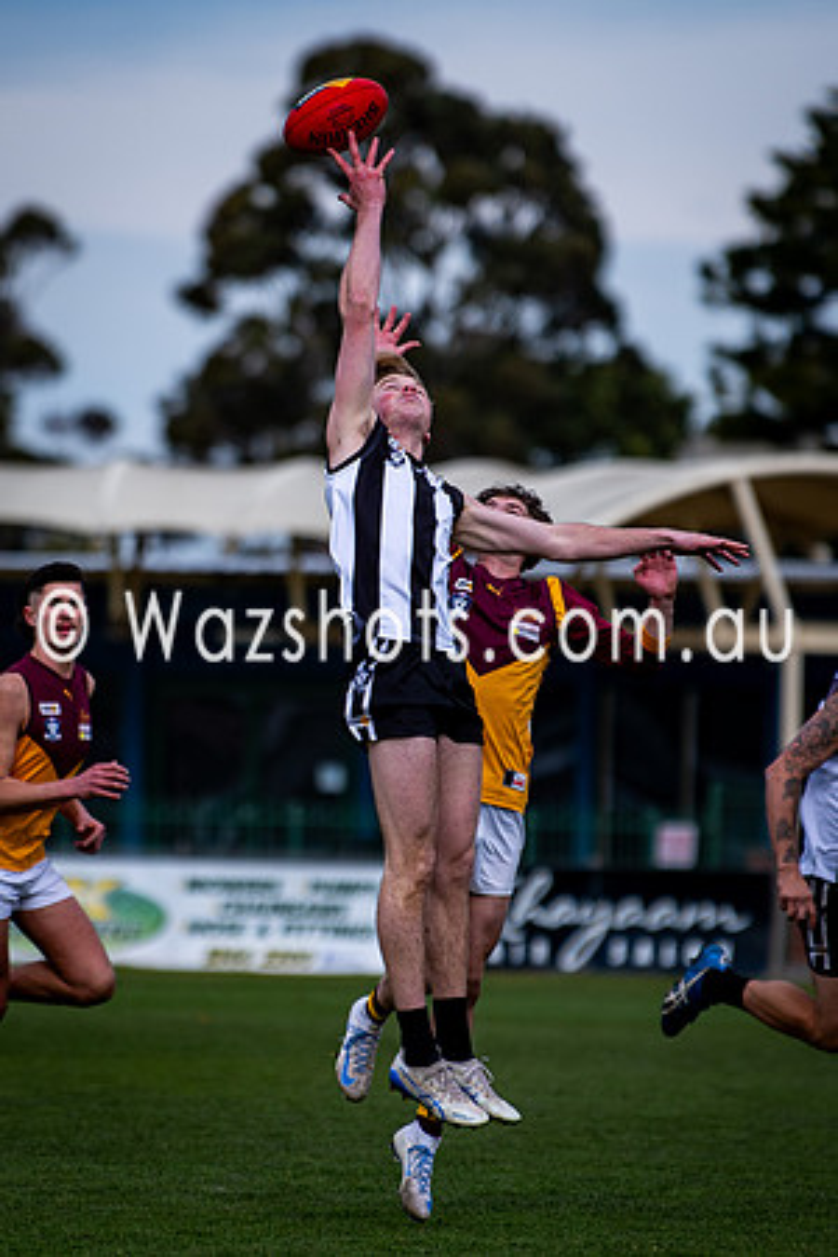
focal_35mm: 497
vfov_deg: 4.2
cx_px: 312
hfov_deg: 2.8
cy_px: 627
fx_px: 17342
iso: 100
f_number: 2.8
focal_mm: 200
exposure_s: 1/1600
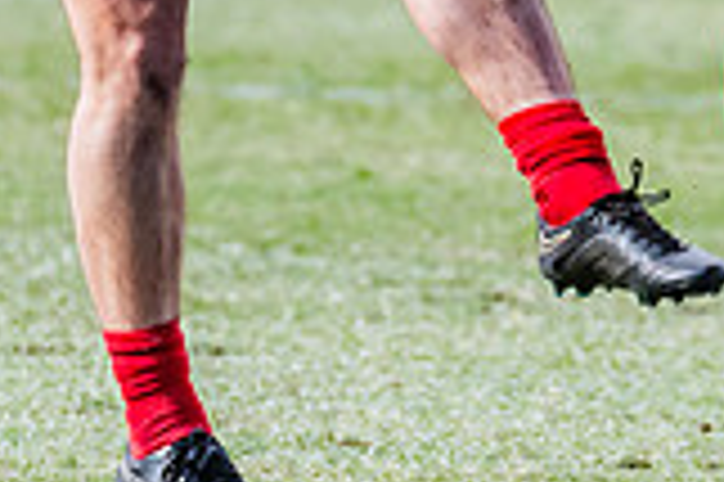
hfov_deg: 1.2
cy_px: -319
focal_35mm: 1681
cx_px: 252
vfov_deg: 0.8
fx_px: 33772
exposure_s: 1/2000
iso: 800
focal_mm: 310
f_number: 5.6
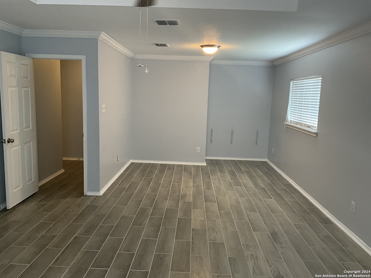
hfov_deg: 61.7
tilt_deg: -8.3
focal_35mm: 29
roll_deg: -2.3
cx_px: 186
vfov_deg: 48.2
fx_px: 311
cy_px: 139
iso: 100
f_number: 1.8
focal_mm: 3
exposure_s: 1/60
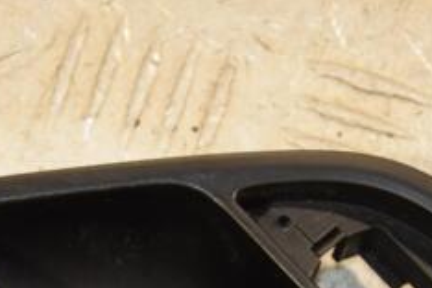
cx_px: 120
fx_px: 2676
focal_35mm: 223
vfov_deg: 6.1
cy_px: 366
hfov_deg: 9.2
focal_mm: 58
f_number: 5
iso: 800
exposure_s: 1/200
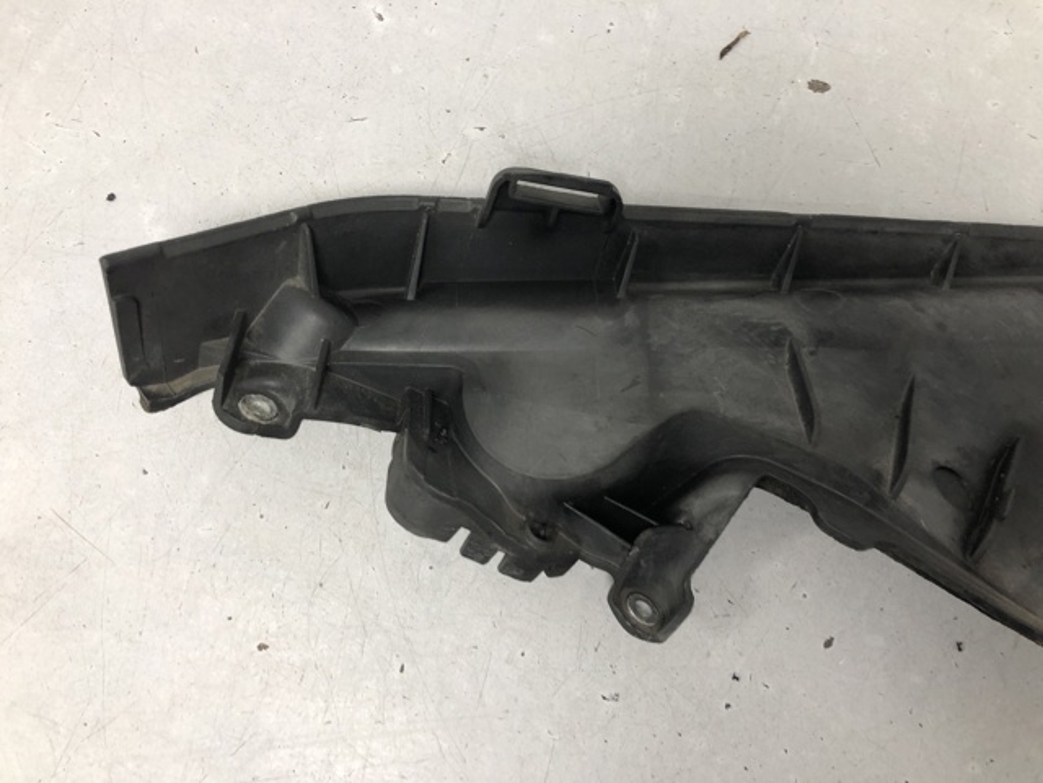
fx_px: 844
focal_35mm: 28
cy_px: 392
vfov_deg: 49.7
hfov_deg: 63.4
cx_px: 522
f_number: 1.8
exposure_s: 1/20
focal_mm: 4
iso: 40
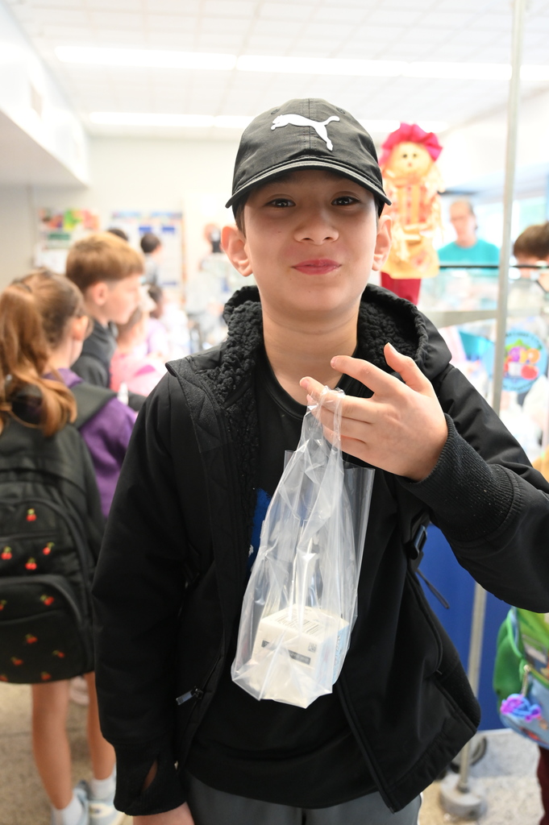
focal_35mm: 32
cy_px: 412
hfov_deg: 40.5
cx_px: 274
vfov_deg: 58.0
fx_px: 745
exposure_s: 1/100
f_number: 4
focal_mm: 32.5
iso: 3200
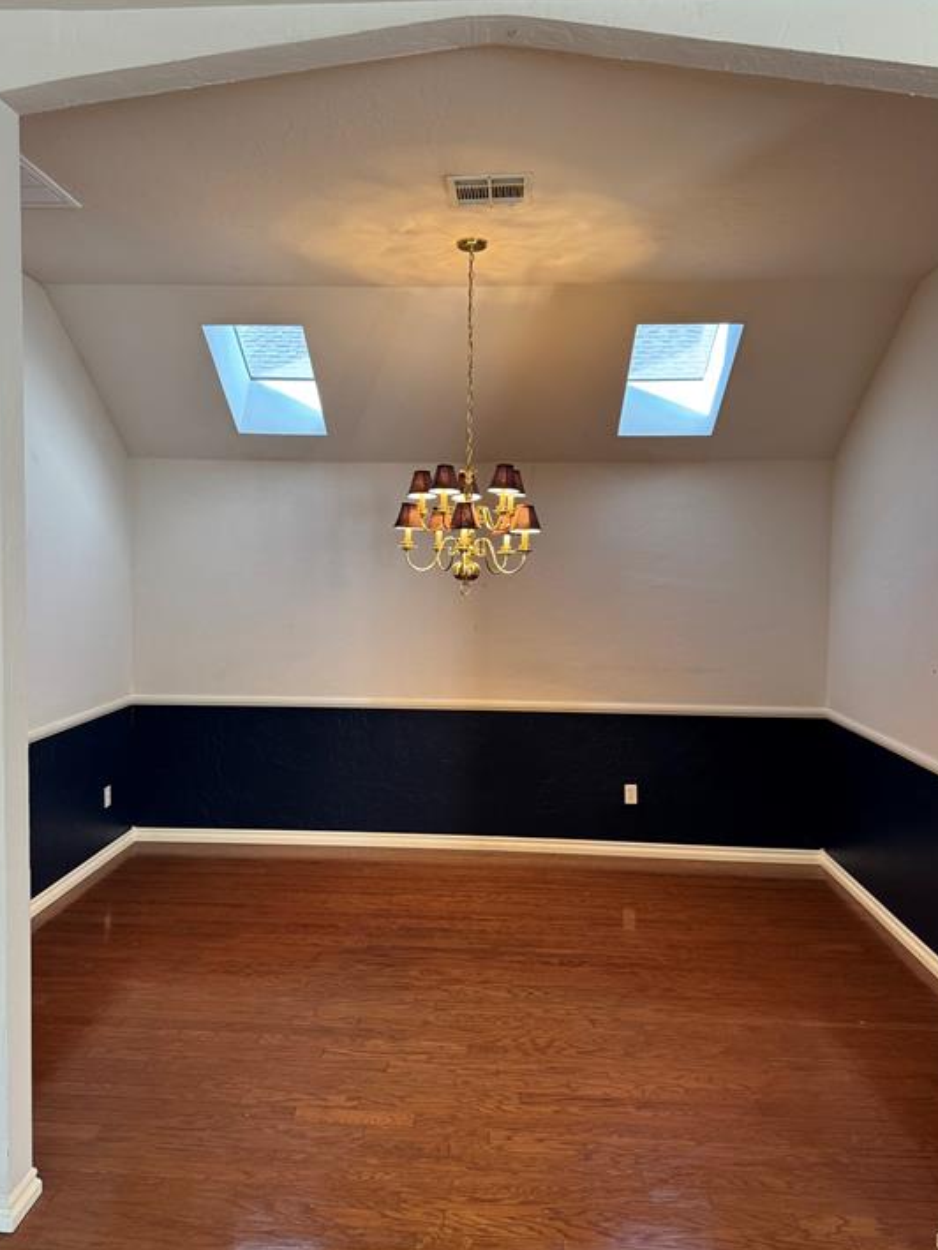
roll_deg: -0.4
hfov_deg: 53.1
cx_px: 451
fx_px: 939
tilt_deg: -4.5
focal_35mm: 26
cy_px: 606
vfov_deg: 67.3
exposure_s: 1/60
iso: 250
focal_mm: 6.76
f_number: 1.78
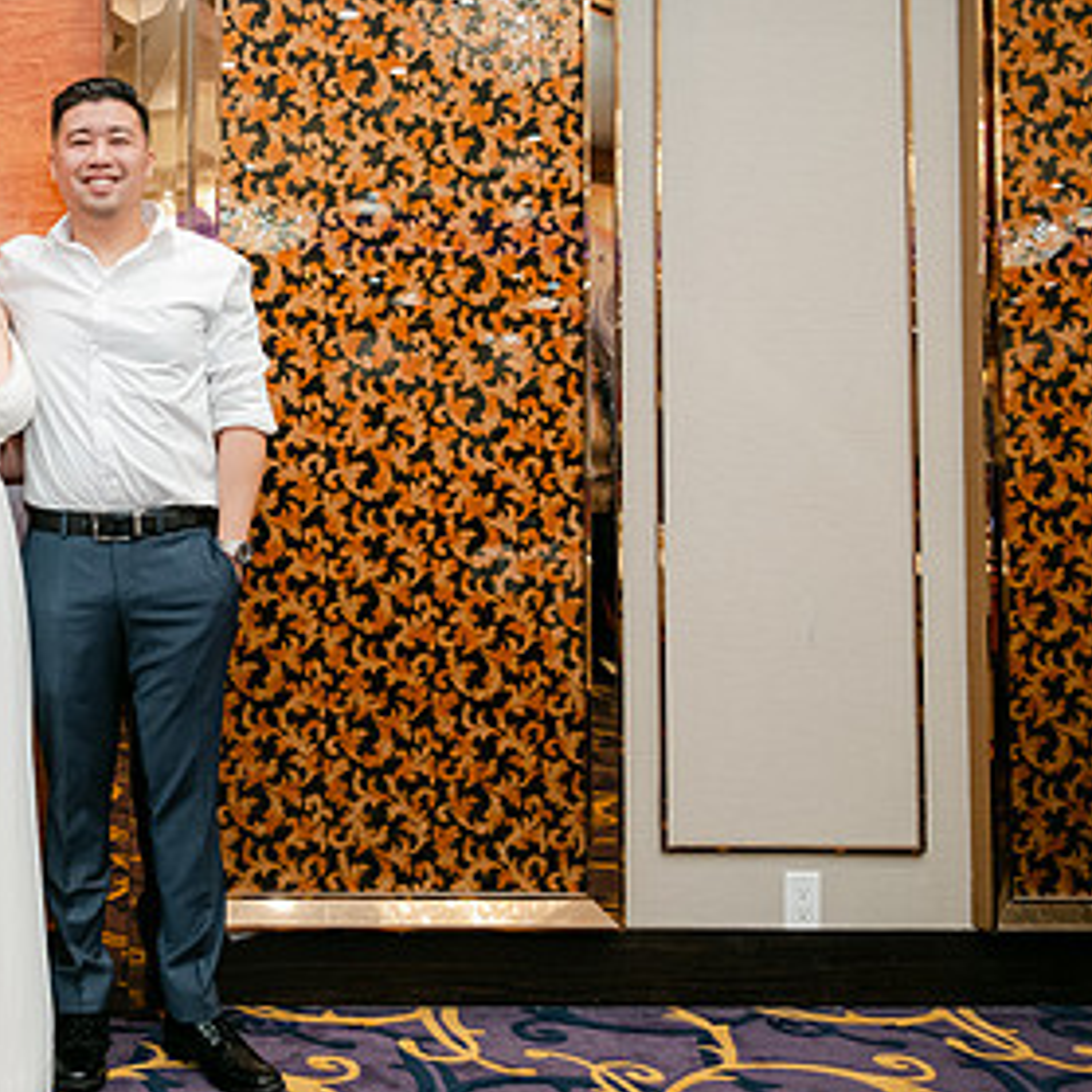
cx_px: 12
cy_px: 397
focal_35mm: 43
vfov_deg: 38.9
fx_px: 1535
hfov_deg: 35.6
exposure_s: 1/125
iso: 800
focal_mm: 16
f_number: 2.8
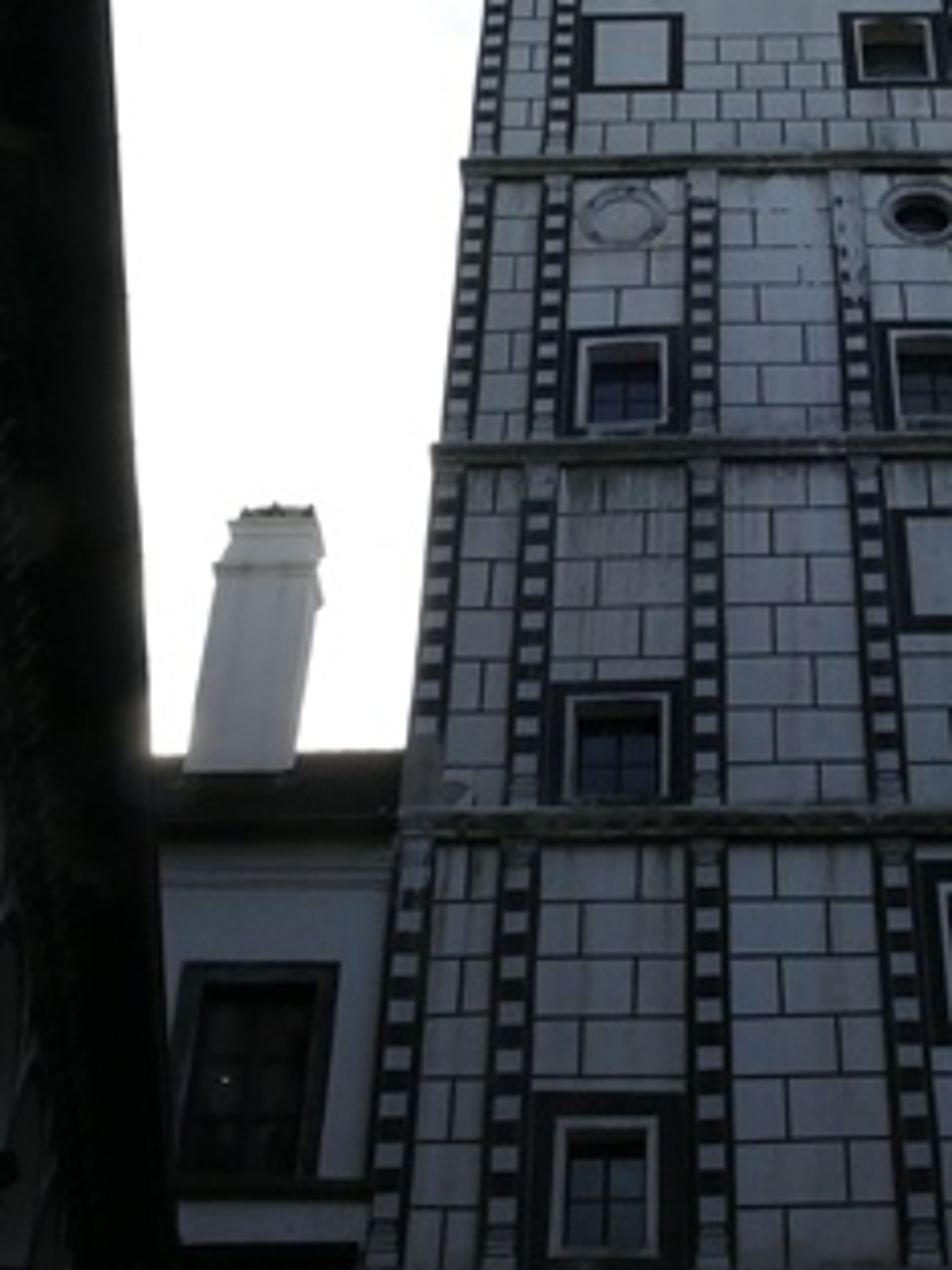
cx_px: 708
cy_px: 315
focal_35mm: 57
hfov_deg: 25.4
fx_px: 2090
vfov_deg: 33.1
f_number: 8
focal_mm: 9.24
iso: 500
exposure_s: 1/1000
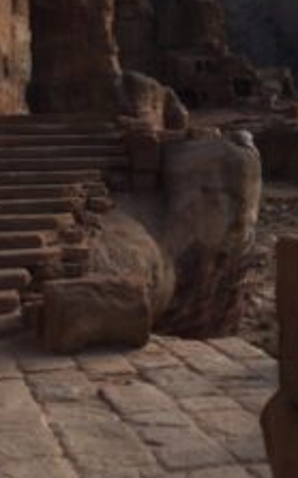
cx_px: 139
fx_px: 989
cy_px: 31
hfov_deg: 17.1
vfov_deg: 26.1
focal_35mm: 76
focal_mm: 4.12
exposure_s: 1/1866
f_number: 2.2
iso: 32
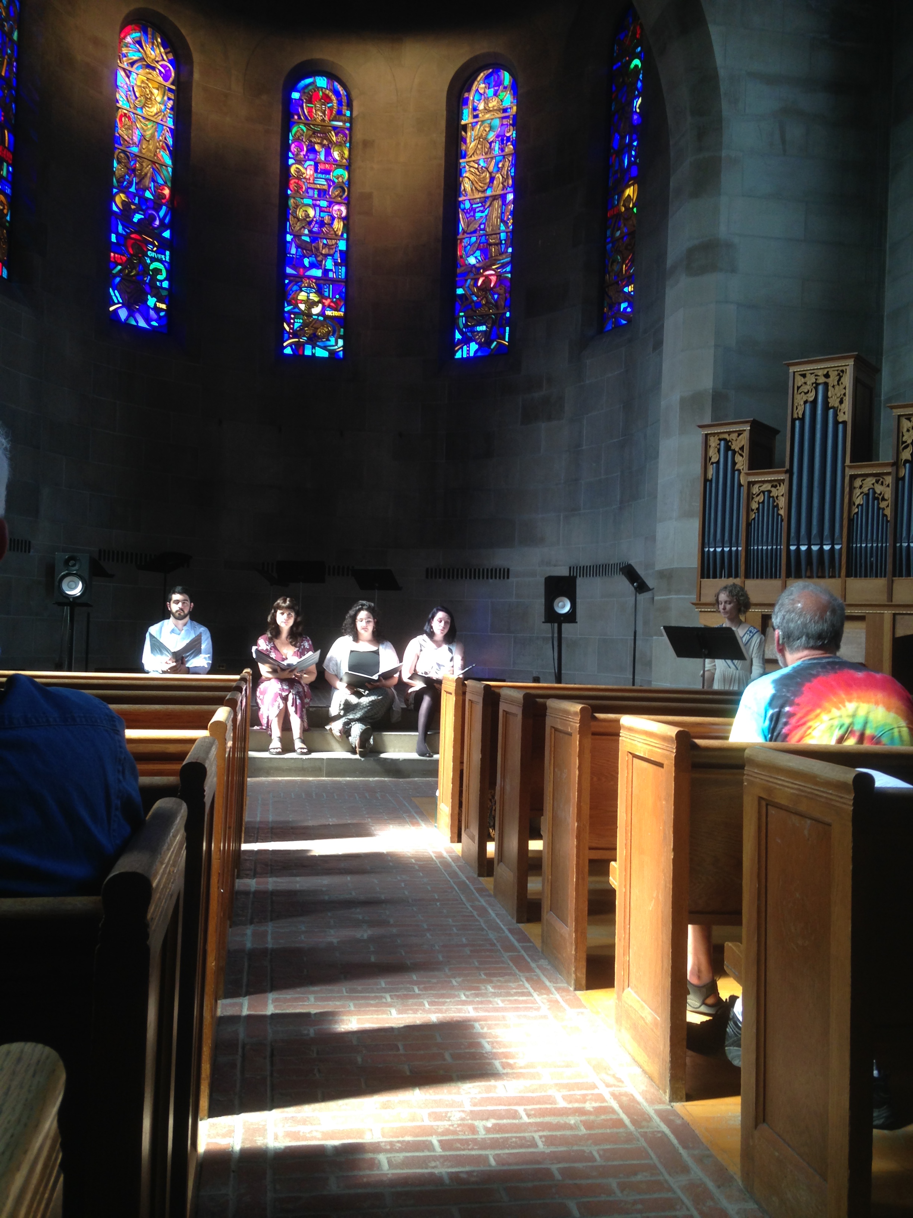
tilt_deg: +1.4
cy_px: 609
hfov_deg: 42.9
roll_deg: -1.4
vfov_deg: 55.4
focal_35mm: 33
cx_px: 456
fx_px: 1161
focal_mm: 4.12
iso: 50
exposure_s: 1/30
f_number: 2.4
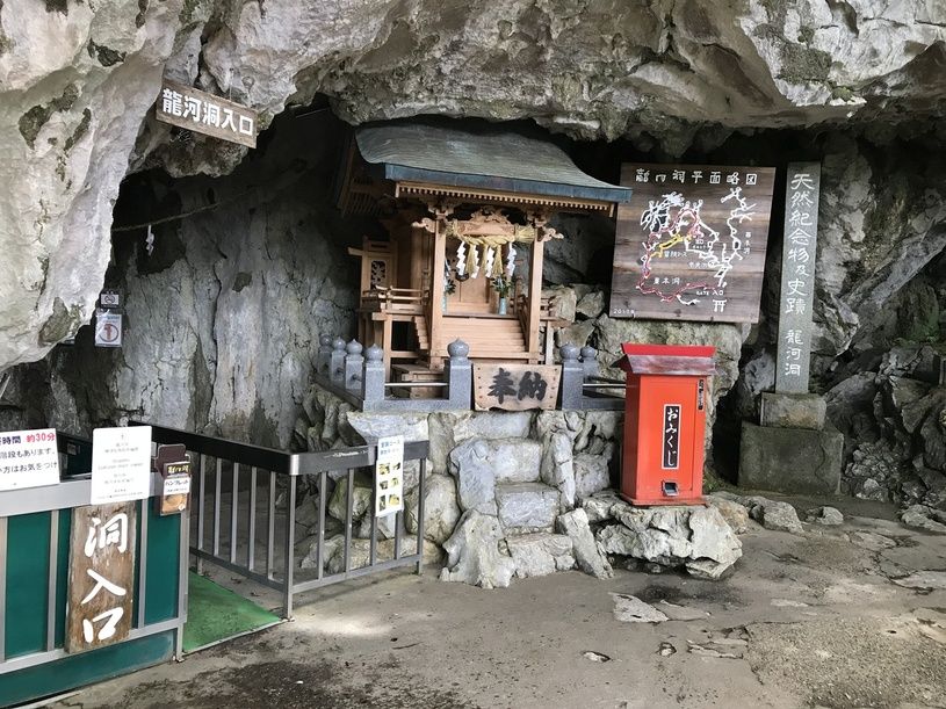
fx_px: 765
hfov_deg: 63.5
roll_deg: -2.0
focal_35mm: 28
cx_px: 473
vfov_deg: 49.7
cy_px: 354
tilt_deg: -2.1
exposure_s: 1/40
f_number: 1.8
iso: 25
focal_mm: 3.99
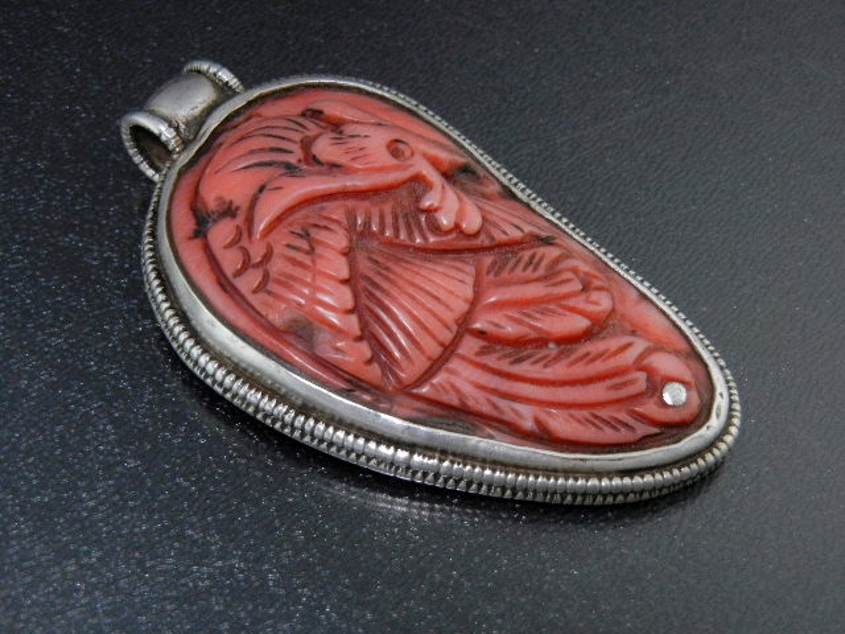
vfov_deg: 24.8
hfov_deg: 32.7
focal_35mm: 59
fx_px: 1440
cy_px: 317
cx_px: 422
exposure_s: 1/30
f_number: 8
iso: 800
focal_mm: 10.6
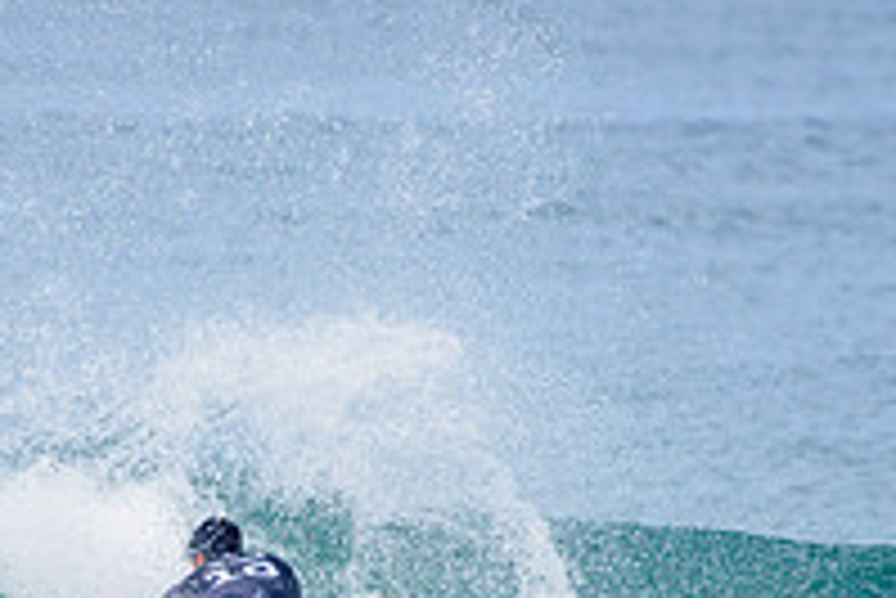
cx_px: 257
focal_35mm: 1457
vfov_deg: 0.9
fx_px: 36288
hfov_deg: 1.4
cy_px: 699
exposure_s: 1/2000
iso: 250
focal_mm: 500
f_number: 5.6
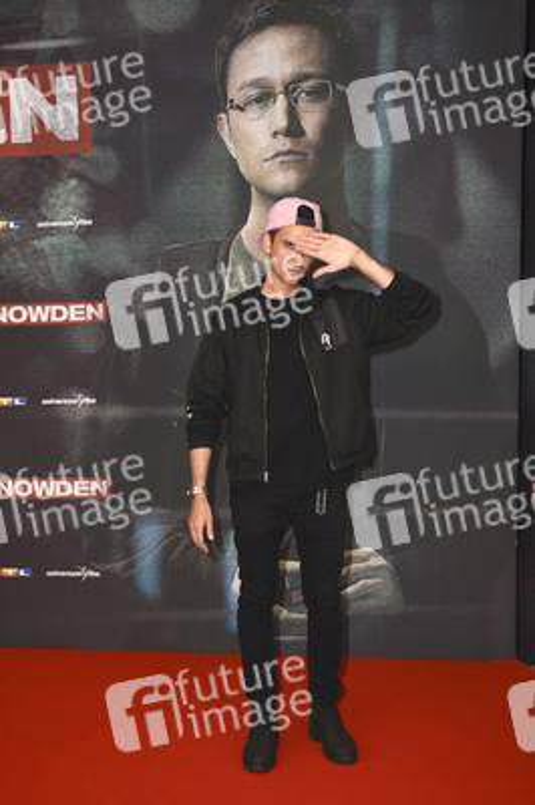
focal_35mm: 36
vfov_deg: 53.2
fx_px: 804
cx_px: 268
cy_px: 402
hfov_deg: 36.8
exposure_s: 1/250
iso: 400
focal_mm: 24
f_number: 5.6
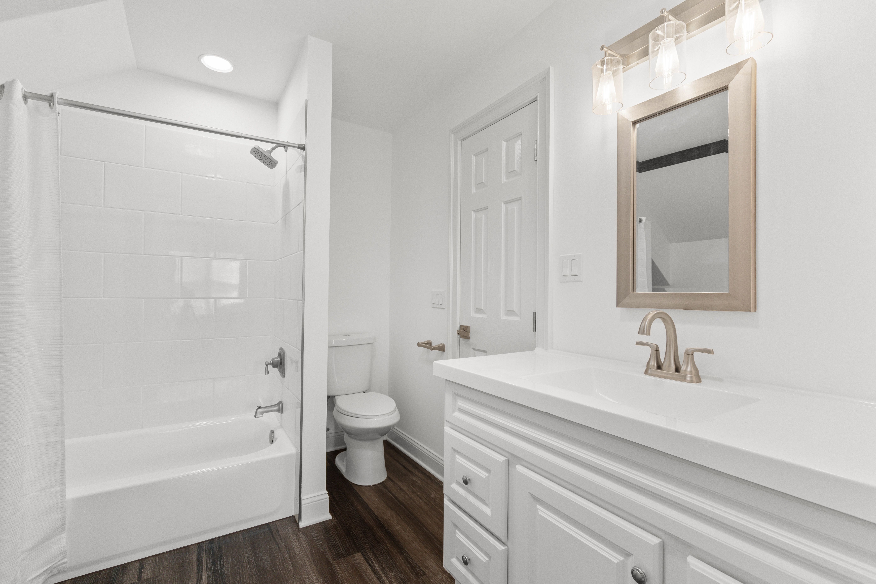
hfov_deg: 100.4
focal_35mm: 15
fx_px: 365
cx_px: 438
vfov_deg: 77.3
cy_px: 292
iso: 100
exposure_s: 1/6
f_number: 4.5
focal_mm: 10
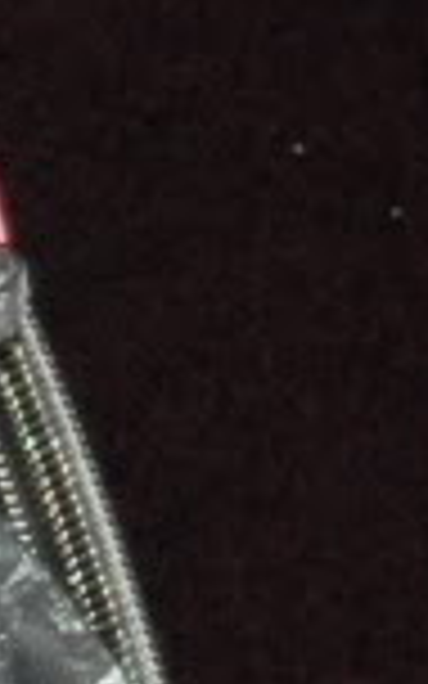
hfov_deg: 4.0
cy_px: 1282
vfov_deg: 7.2
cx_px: -1892
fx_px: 5282
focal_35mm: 283
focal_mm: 22
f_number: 4
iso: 800
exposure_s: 1/60
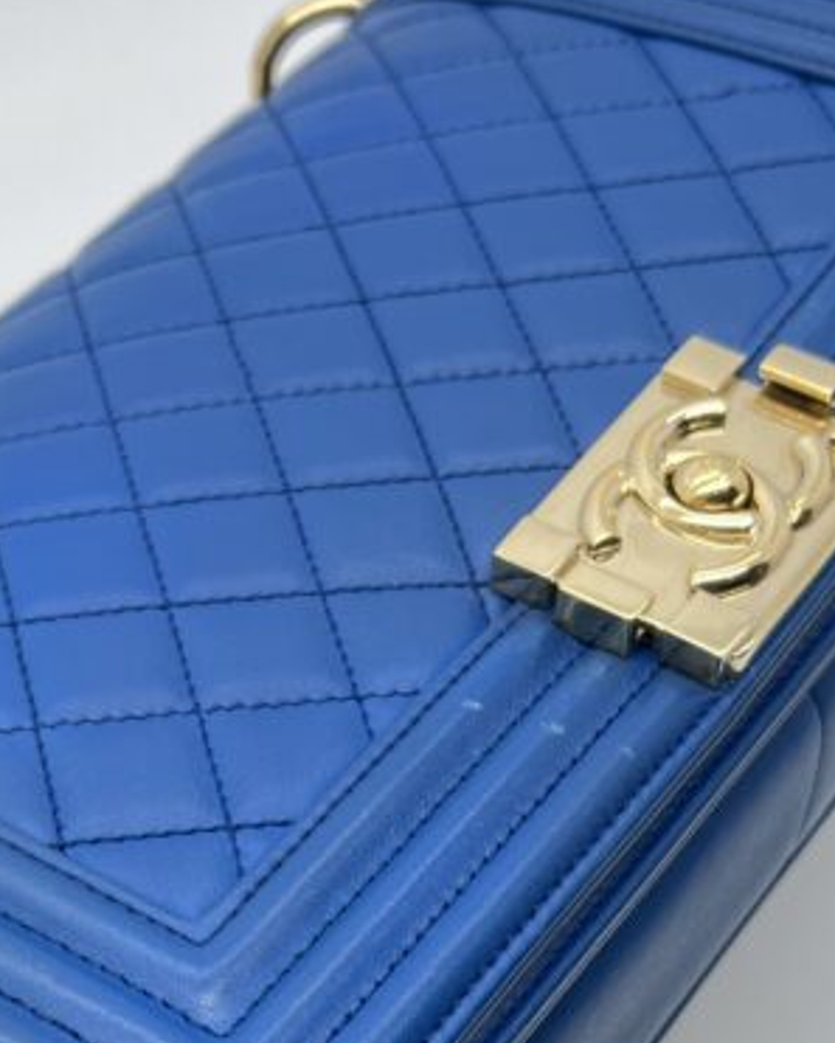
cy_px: 950
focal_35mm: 70
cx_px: 259
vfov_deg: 26.2
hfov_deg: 21.8
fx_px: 2161
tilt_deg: -50.0
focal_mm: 5.7
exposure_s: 1/100
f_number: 1.5
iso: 40
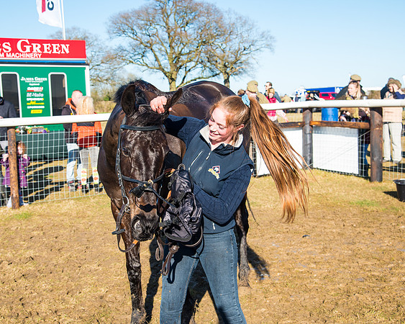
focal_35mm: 50
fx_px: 594
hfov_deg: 37.6
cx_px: 181
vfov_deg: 30.5
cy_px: 162
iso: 125
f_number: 5
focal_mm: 44
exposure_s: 1/250
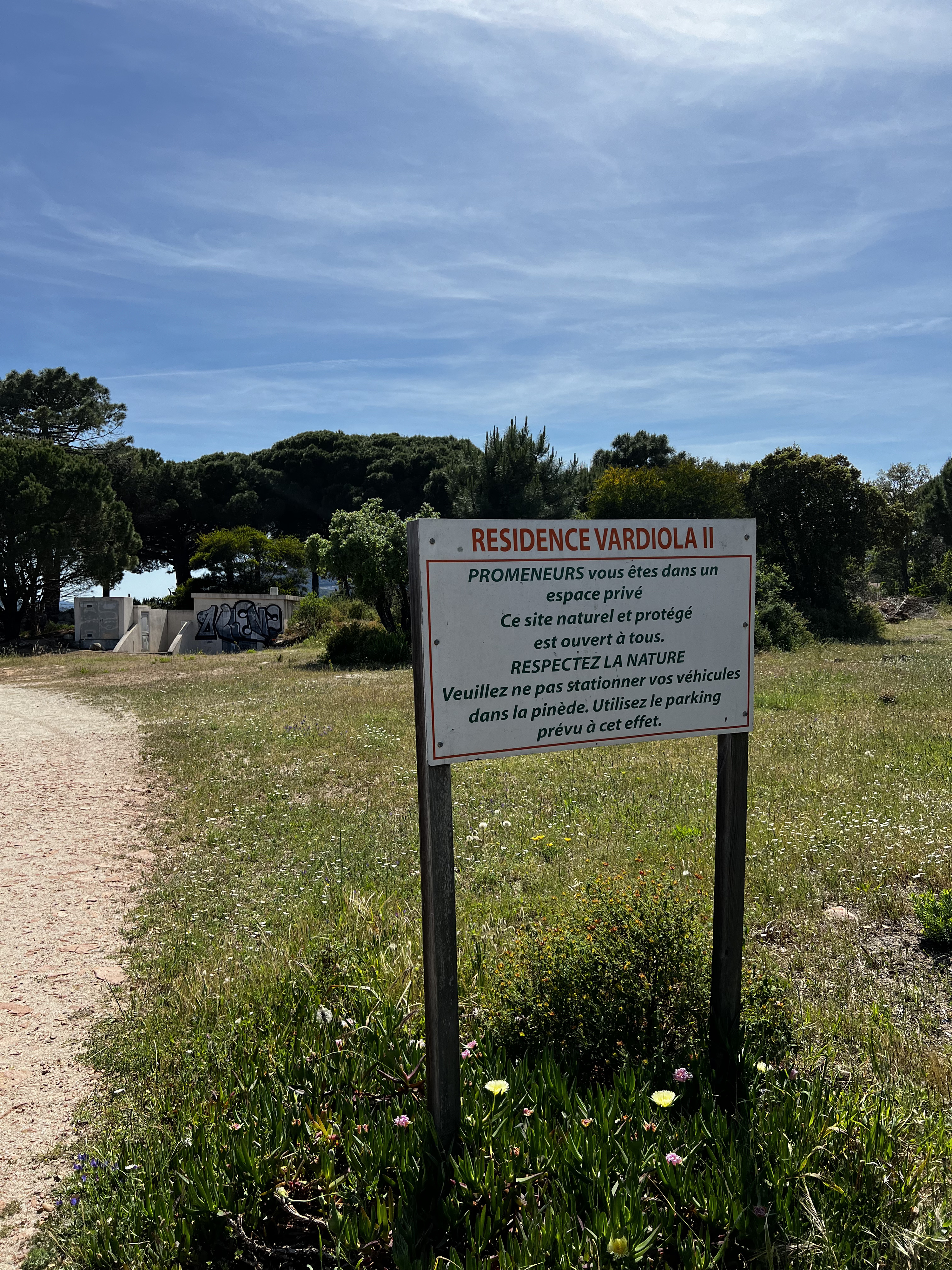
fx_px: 953
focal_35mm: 26
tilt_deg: -1.2
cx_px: 476
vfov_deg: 67.3
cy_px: 635
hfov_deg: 53.1
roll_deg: +0.7
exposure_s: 1/6211
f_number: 1.5
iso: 50
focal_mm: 5.7
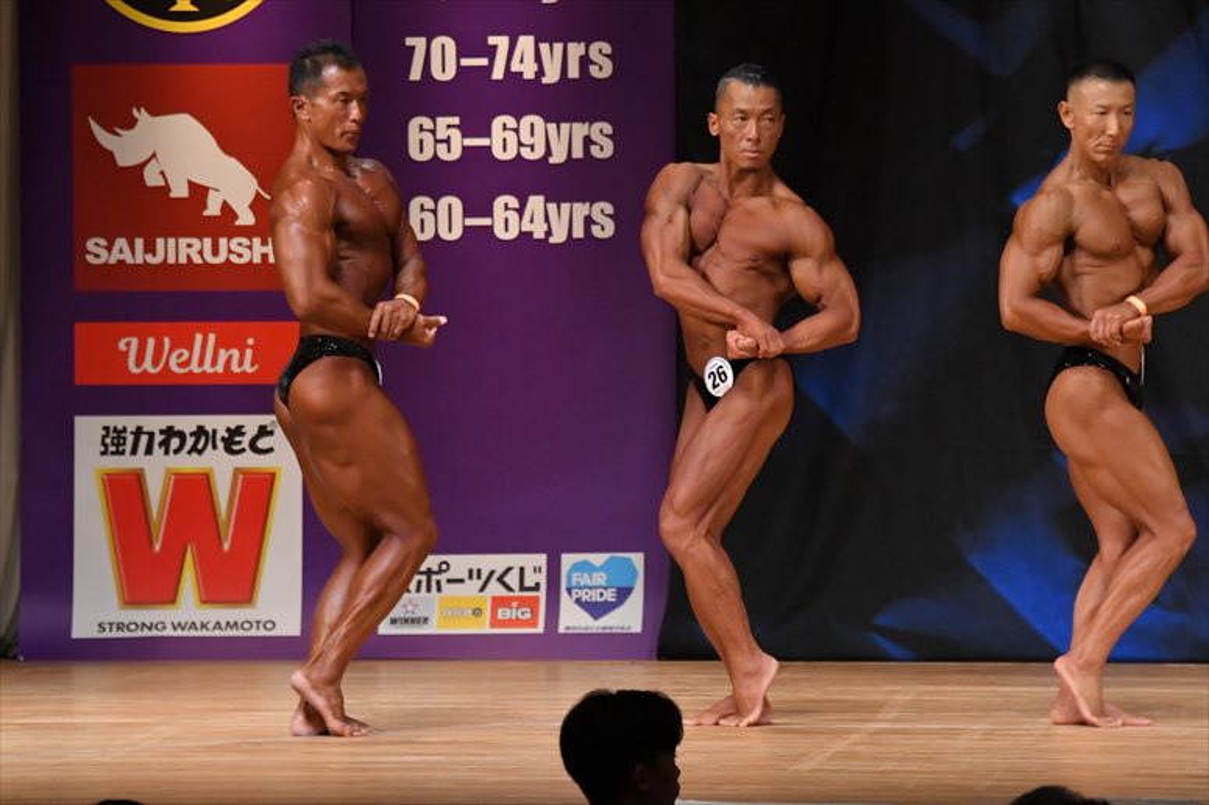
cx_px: 604
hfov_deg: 7.6
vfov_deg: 5.1
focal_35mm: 270
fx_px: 9063
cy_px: 402
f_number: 5.6
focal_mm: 180
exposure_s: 1/400
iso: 4000
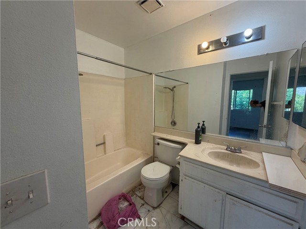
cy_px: 114
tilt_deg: -9.2
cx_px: 153
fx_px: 124
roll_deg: -0.2
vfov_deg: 85.7
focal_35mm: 14
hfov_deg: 102.1
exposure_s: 1/120
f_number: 2.2
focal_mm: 2.22
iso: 160
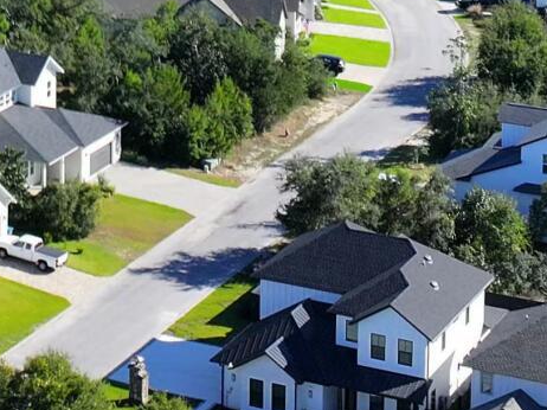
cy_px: -356
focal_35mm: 156
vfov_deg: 9.0
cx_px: -346
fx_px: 2464
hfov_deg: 11.9
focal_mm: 12.29
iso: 140
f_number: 2.8
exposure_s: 1/1600
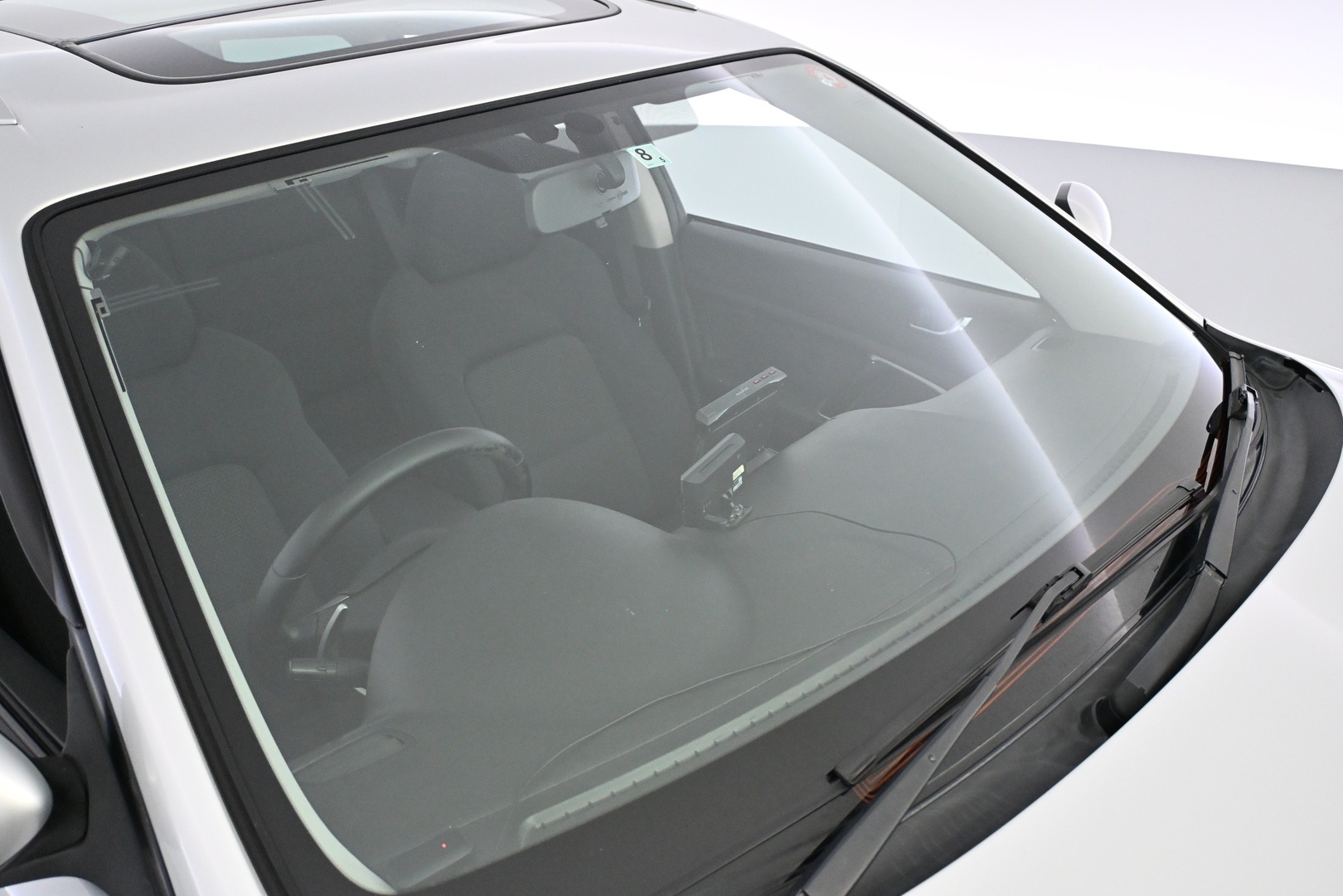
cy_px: 448
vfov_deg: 40.8
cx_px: 672
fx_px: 1203
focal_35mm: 32
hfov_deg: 58.3
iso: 2800
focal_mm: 21.5
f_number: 4
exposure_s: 1/125
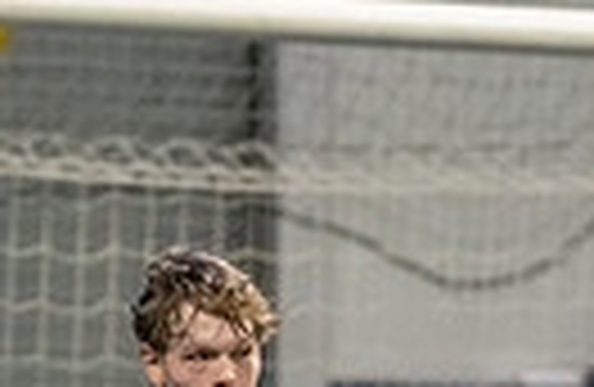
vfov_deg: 1.1
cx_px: 77
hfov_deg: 1.7
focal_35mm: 1201
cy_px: 770
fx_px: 19677
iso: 5000
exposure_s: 1/1250
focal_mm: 200
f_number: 3.2
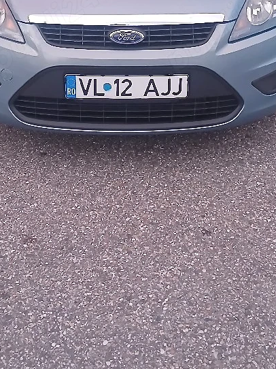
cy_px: 43
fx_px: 681
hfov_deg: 22.9
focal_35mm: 64
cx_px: 109
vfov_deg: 29.2
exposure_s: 1/50
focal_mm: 3.98
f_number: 1.8
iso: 320
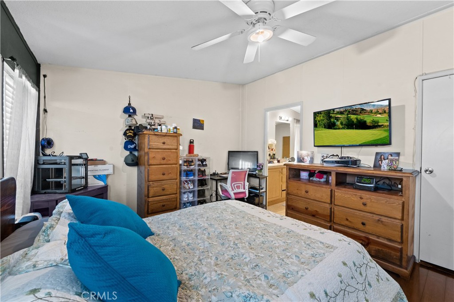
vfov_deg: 81.1
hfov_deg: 104.3
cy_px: 151
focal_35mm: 14
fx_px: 176
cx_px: 227
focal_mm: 14
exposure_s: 1/2.5
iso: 2500
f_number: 8
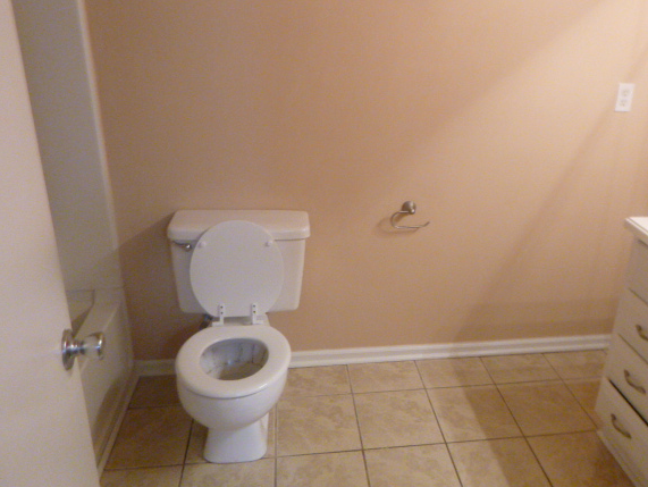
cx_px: 361
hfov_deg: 63.2
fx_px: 524
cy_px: 217
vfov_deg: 49.7
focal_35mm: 28
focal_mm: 4.5
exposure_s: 1/13
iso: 400
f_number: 3.9
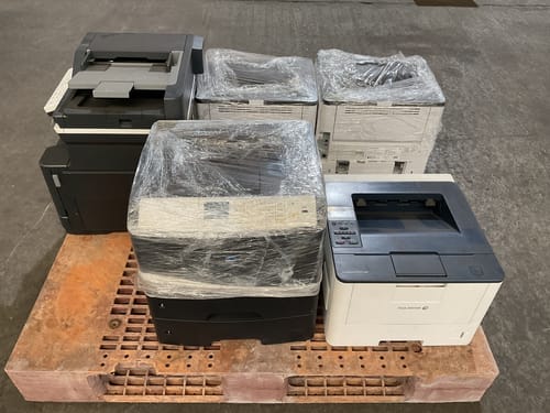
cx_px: 275
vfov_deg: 48.2
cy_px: 206
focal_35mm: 29
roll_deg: -1.8
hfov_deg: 61.7
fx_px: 461
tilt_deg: -41.8
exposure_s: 1/50
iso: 125
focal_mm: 3
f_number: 1.8
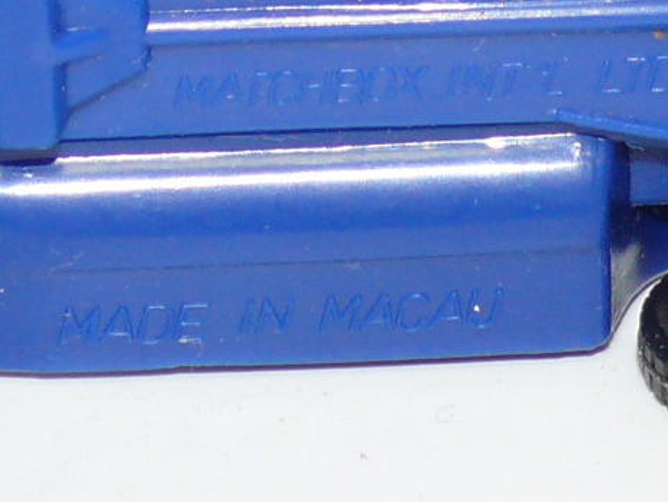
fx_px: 6352
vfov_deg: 4.5
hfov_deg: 6.0
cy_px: -117
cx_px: 276
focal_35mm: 329
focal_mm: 13
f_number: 4
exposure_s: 1/30
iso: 100
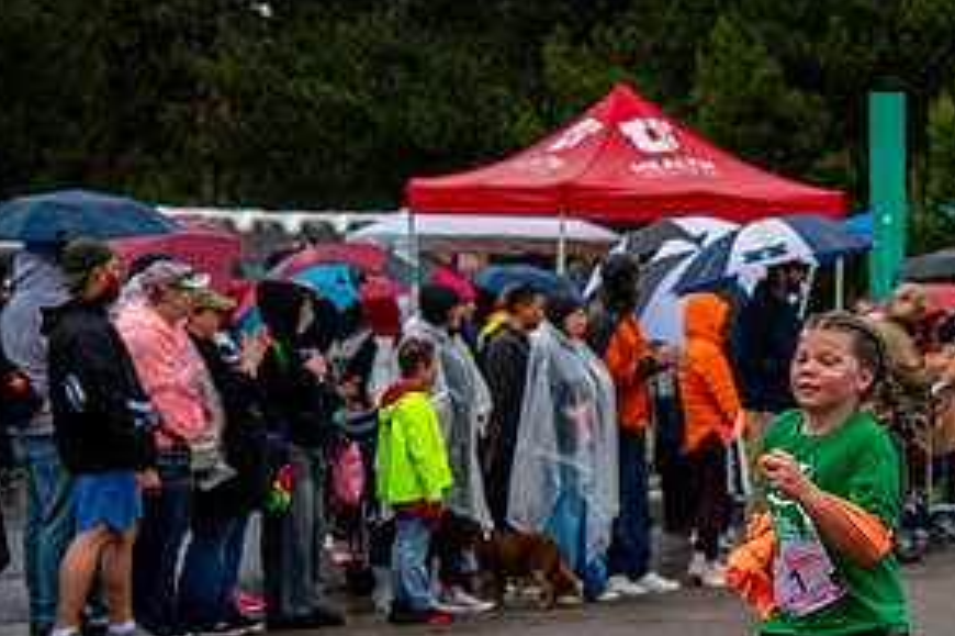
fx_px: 3102
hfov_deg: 17.4
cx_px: 721
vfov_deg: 11.6
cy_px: 573
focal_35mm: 117
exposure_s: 1/2500
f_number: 4
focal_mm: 58
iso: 1600
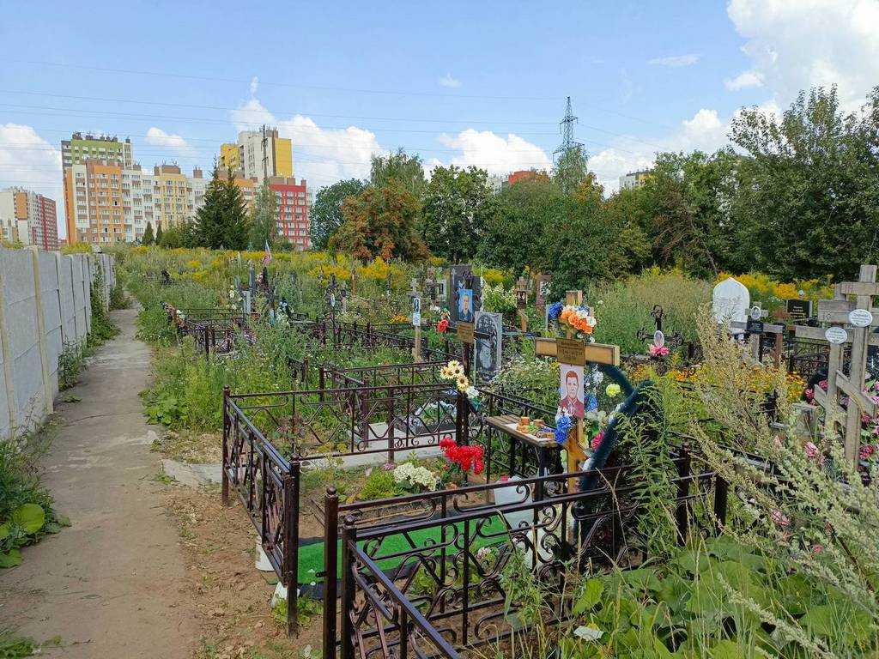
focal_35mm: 25
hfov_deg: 69.4
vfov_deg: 54.9
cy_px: 330
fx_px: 635
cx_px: 440
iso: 111
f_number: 1.69
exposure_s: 1/867
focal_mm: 4.76
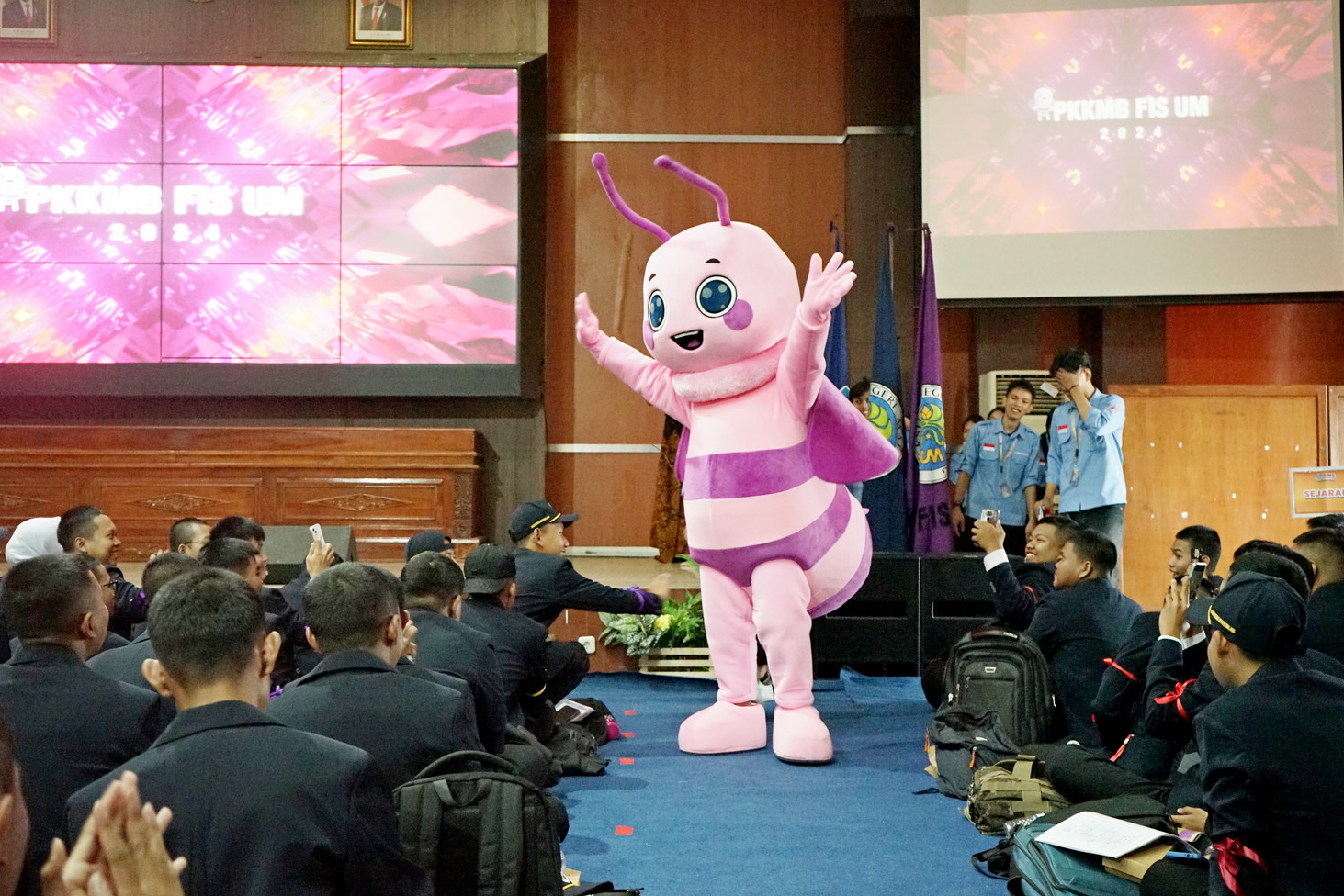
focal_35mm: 41
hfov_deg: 47.4
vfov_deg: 32.6
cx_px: 665
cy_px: 454
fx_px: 1531
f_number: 5.6
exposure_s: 1/80
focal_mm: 40
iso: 10000
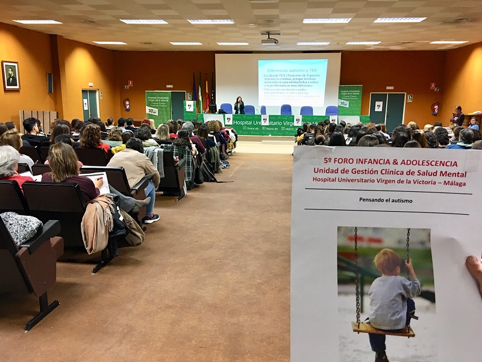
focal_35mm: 29
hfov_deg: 61.7
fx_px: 404
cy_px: 181
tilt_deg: -10.5
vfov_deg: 48.2
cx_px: 241
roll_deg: -0.5
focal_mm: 4.15
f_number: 2.2
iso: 100
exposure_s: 1/17
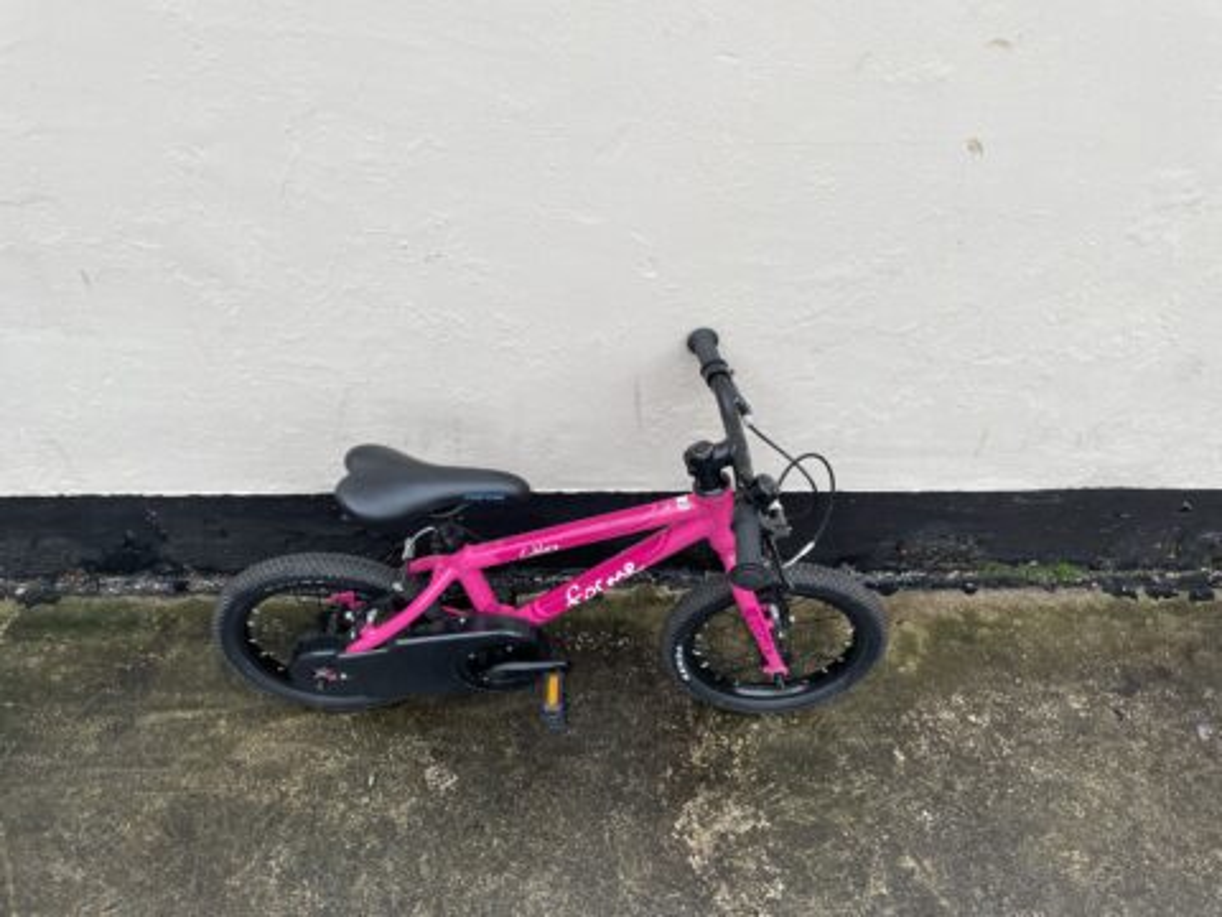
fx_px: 918
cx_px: 611
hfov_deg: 67.3
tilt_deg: -44.7
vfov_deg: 53.1
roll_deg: -3.9
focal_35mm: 26
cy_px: 458
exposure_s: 1/121
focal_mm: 4.2
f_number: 1.6
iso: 64
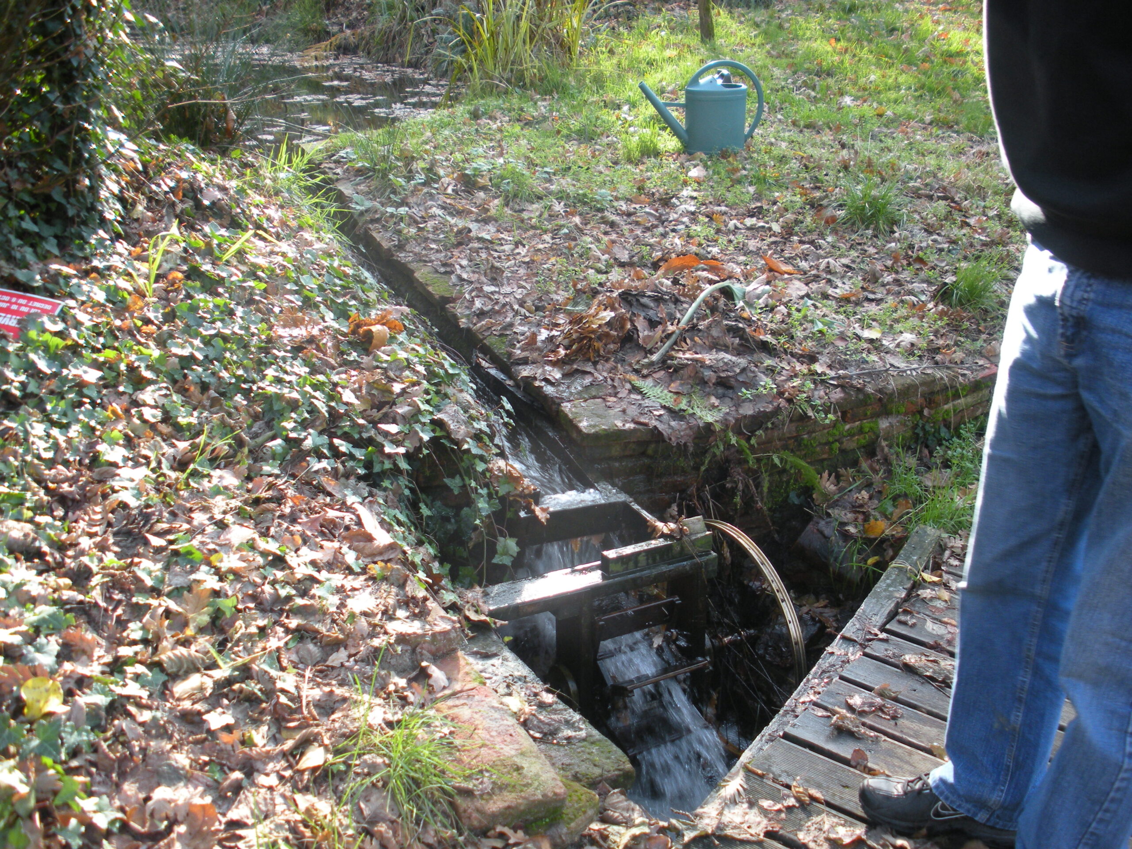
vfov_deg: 40.7
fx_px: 1145
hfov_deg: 52.6
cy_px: 424
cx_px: 566
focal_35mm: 35
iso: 121
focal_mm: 6.3
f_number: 3.5
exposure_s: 1/59.1
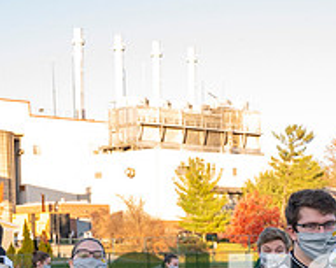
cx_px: 238
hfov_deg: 19.5
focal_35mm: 98
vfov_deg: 15.0
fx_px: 973
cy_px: 335
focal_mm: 34.5
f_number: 4
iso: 2000
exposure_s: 1/2500
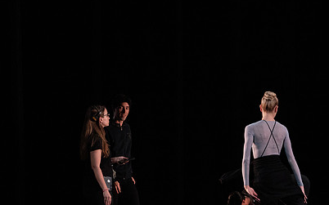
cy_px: 154
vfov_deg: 4.5
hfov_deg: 7.1
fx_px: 2635
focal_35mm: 294
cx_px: 223
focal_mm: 200
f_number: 8
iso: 12800
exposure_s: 1/500
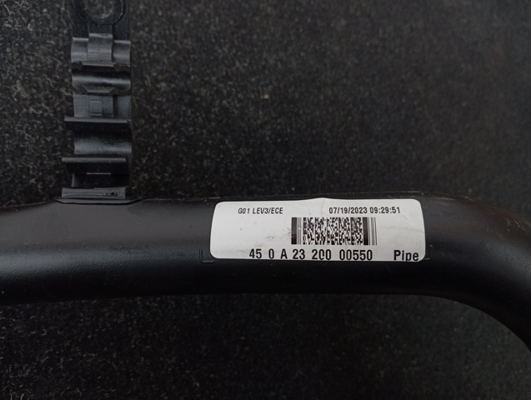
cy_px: 200
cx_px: 266
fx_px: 430
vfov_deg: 49.9
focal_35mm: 28
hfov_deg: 63.4
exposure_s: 1/33.3
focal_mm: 4.22
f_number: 1.8
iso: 393
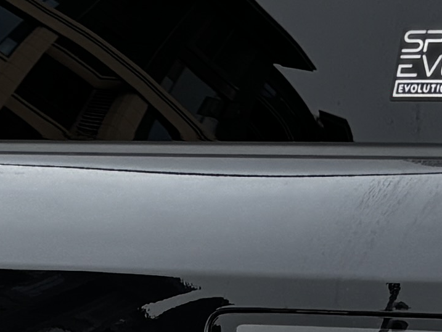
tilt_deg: -9.9
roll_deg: -1.6
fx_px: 2644
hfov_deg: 9.5
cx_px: -51
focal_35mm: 207
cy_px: 552
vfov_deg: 7.0
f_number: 1.6
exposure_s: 1/769
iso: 50
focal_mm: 5.96
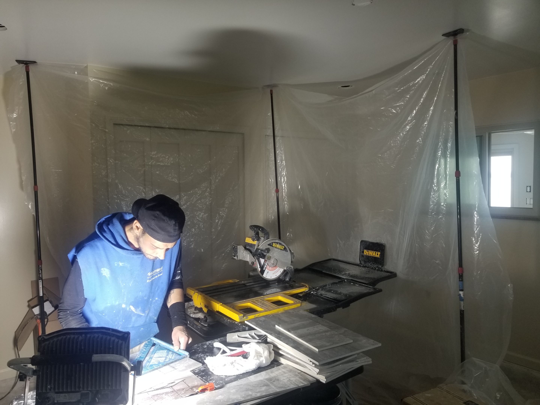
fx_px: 406
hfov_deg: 67.3
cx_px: 270
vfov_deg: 53.1
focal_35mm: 26
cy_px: 202
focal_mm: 4.25
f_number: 1.7
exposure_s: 1/60
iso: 64
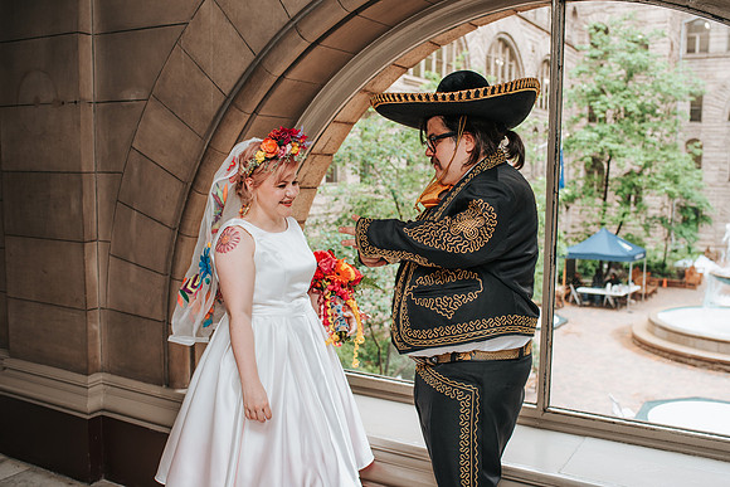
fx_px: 734
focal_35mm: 36
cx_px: 378
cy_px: 244
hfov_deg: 52.9
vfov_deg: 36.7
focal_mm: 35
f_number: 4
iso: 560
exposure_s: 1/160
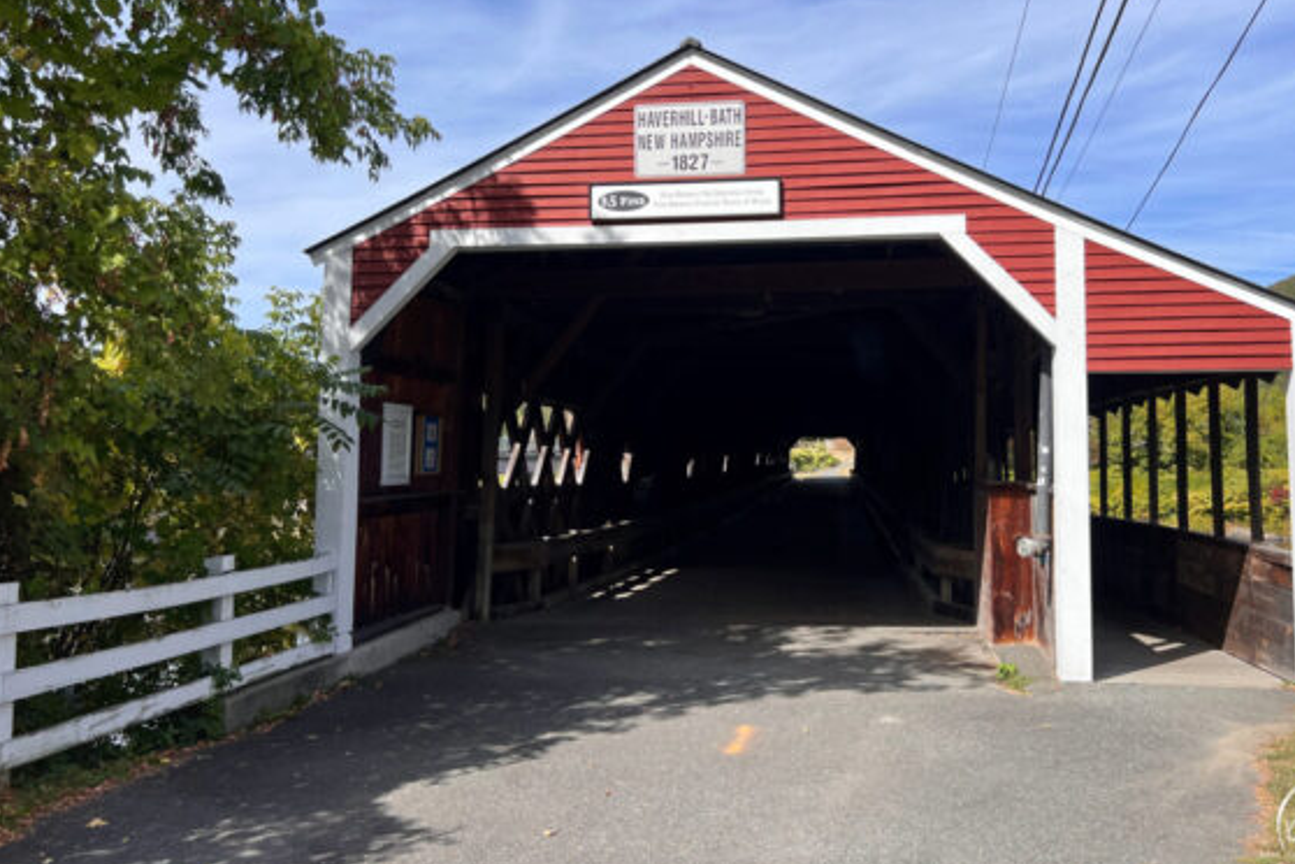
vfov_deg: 42.2
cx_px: 736
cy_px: 360
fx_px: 1115
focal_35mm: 31
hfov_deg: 60.1
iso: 50
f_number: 1.5
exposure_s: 1/3831
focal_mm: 5.7
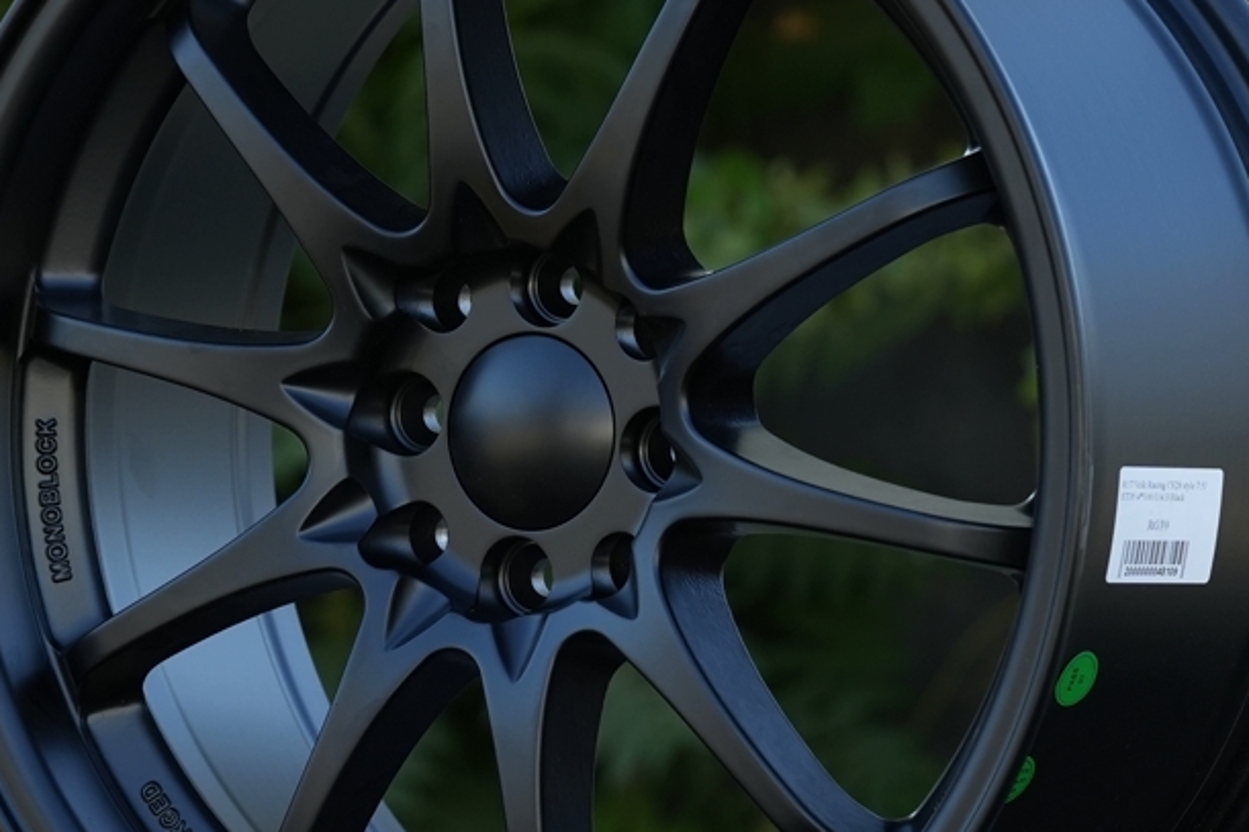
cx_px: 585
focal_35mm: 167
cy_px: 390
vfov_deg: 8.2
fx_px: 5792
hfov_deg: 12.3
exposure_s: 1/400
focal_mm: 85
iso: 400
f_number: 5
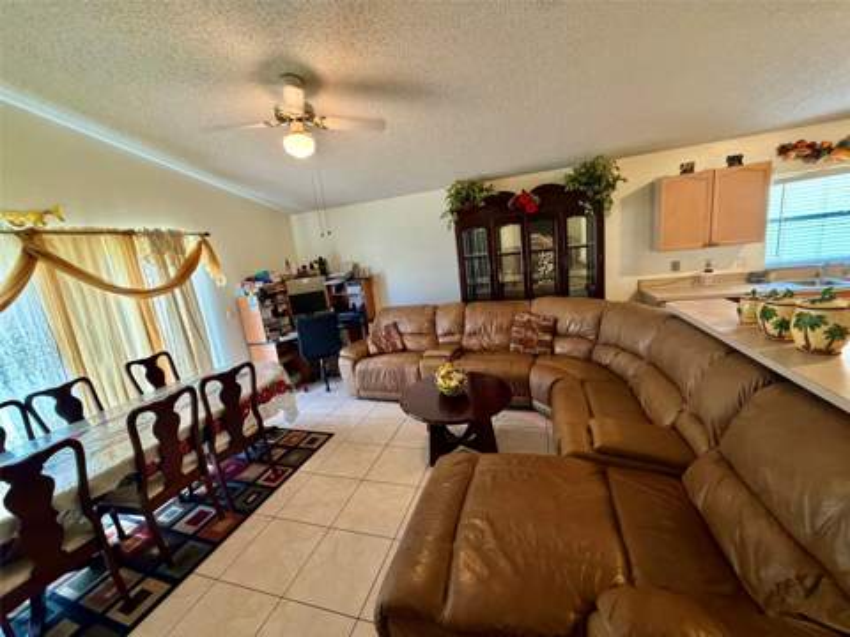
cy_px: 318
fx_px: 344
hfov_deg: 102.1
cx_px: 425
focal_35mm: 14
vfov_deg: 85.7
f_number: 2.2
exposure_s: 1/60
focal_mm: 2.22
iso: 320
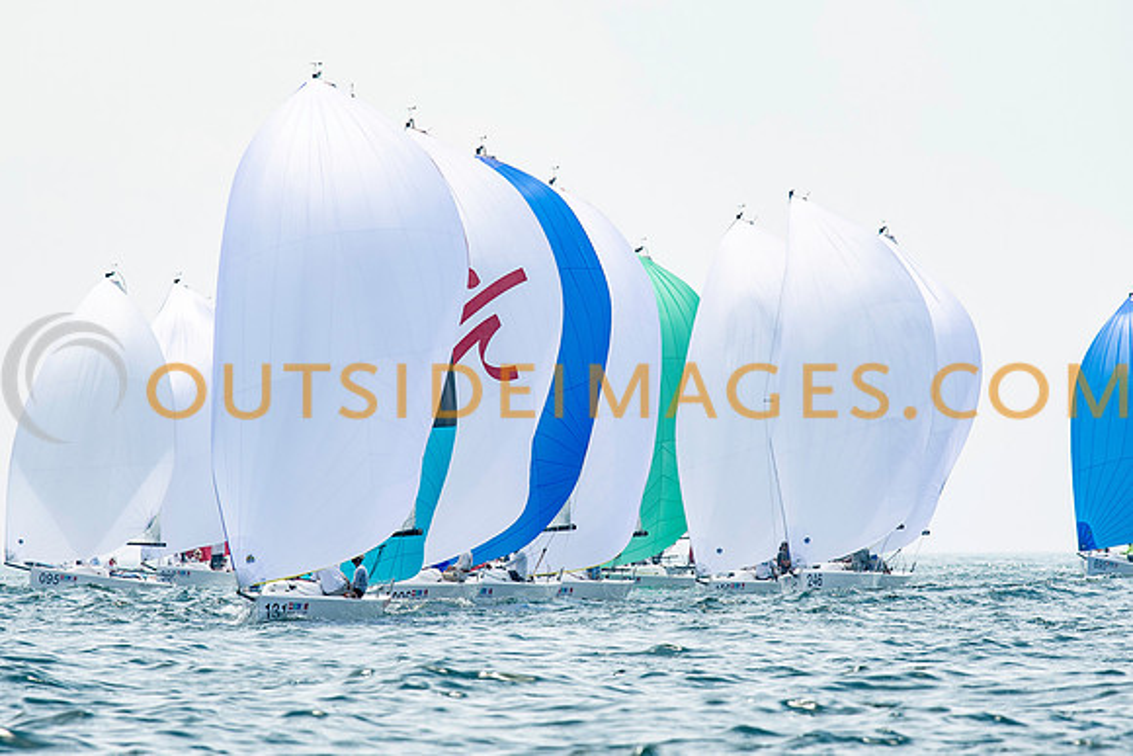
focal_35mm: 465
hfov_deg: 4.4
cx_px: 547
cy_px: 365
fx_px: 14650
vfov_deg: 3.0
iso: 200
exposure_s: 1/1250
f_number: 6.3
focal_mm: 300
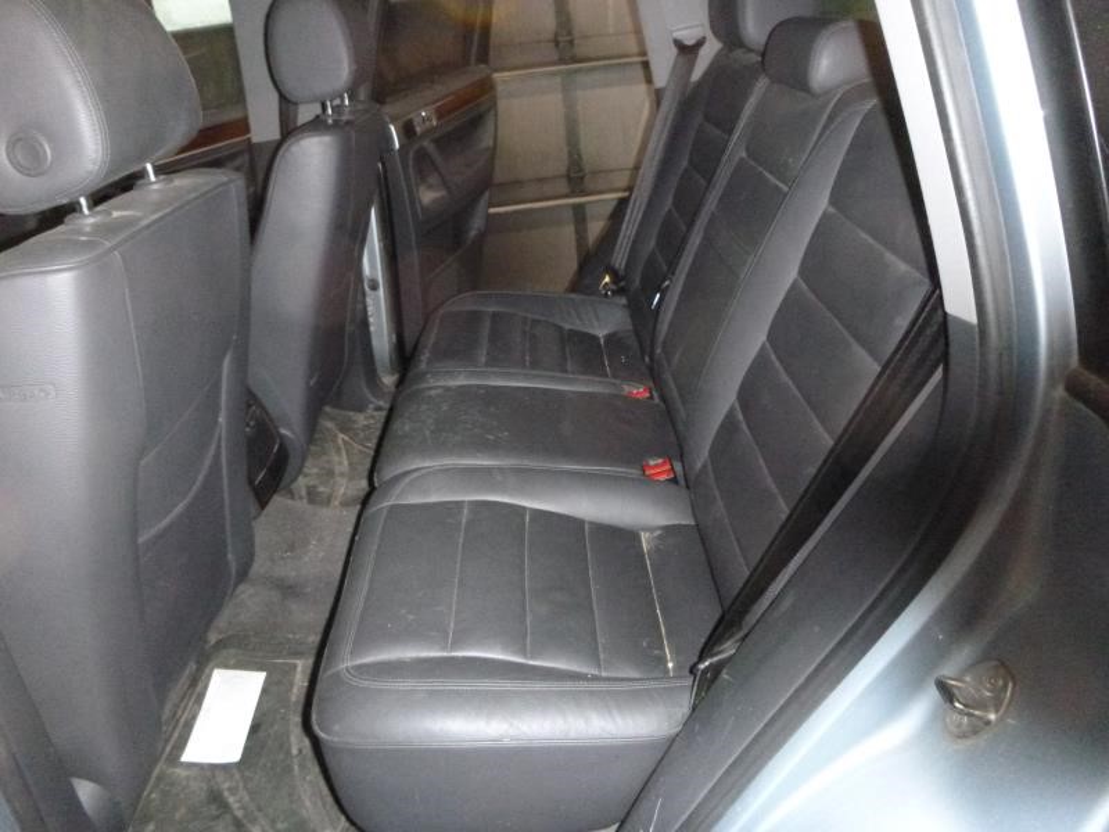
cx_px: 554
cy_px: 416
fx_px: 801
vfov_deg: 54.9
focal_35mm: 25
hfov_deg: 69.4
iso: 1000
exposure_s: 1/60
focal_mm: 4.5
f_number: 3.9
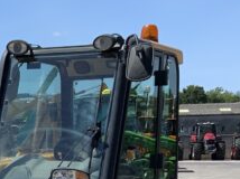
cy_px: 300
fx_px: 963
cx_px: -55
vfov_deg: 10.2
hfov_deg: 13.8
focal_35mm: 139
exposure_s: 1/1984
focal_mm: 3
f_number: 1.8
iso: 20
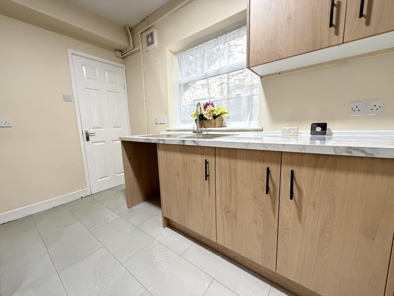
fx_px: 159
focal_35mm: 14
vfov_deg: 85.7
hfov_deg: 102.1
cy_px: 148
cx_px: 197
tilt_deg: -8.5
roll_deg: +2.7
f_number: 2.2
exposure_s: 1/50
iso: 1000
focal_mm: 2.22
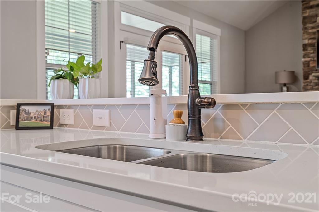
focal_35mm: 35
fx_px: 310
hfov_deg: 54.4
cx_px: 160
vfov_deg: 37.8
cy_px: 106
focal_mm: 35
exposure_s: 1.3
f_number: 8
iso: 250
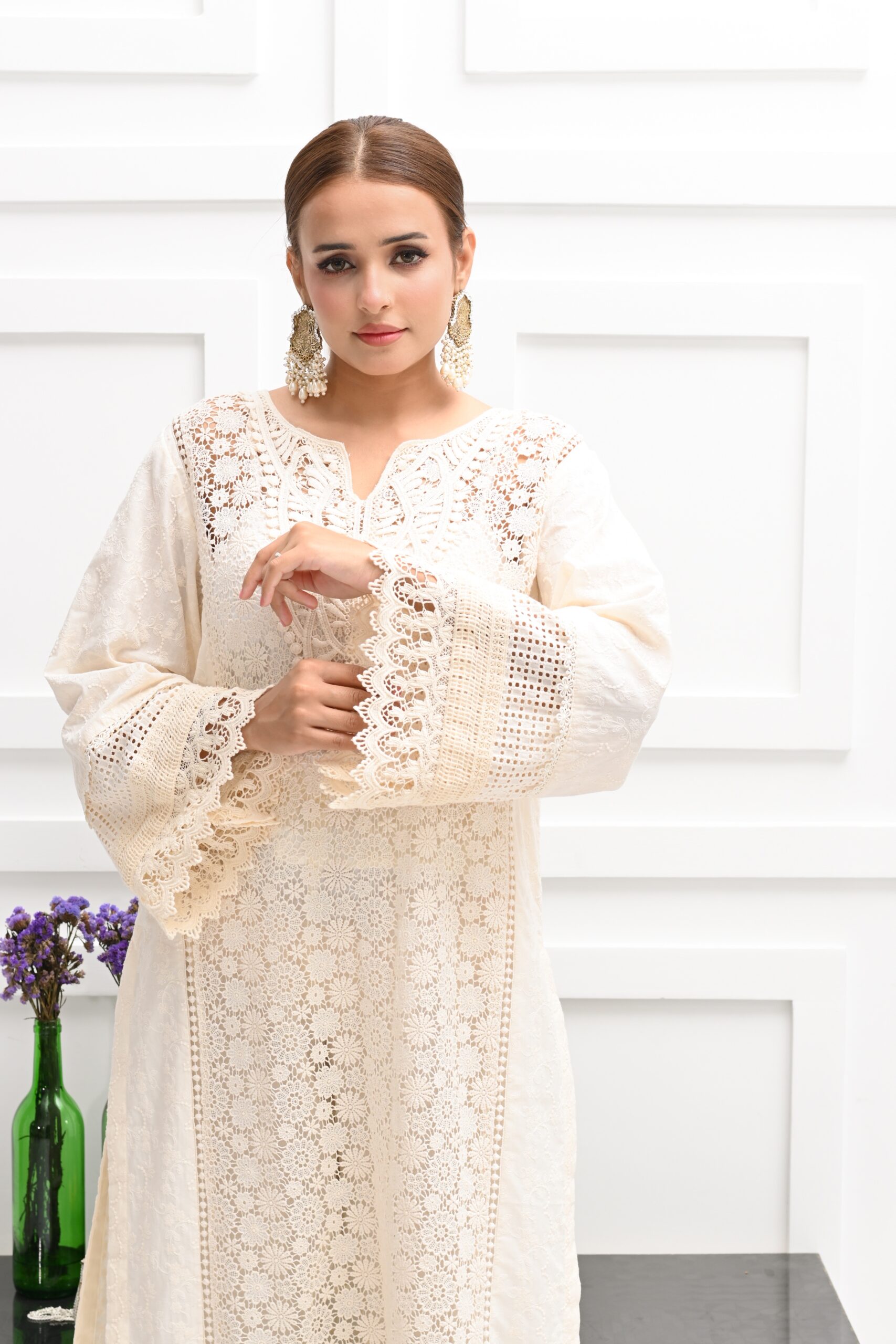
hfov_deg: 18.2
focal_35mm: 75
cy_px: 672
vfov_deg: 27.0
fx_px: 2799
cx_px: 448
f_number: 5.6
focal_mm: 50
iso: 100
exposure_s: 1/125
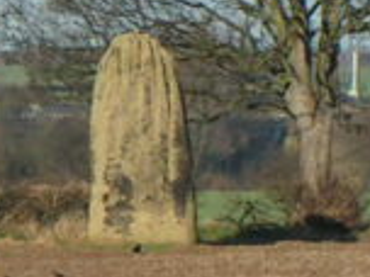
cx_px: -424
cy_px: 170
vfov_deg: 2.7
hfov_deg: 3.6
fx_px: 5857
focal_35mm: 548
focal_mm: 15.9
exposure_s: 1/250
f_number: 6.3
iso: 50
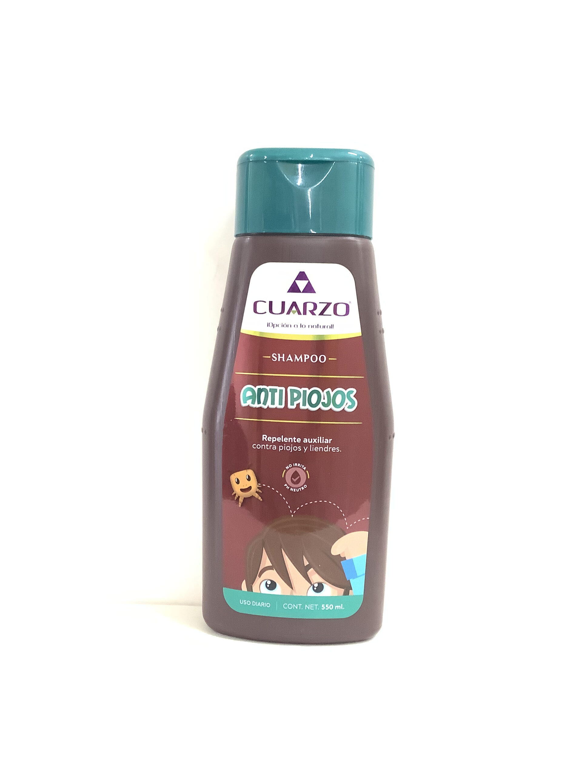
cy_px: 388
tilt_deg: -5.3
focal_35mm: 31
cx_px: 291
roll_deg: -0.6
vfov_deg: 58.4
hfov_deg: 45.4
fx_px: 695
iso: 250
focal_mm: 3.3
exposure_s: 1/40
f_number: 2.4
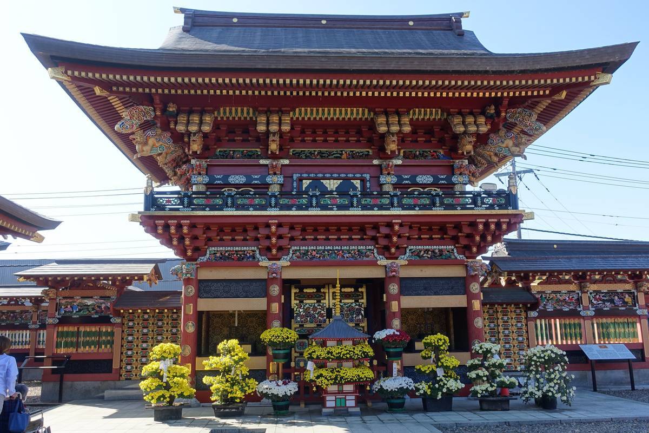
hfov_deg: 60.3
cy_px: 216
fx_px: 559
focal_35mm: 31
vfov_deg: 42.3
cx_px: 324
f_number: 4
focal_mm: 11.22
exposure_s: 1/250
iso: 125
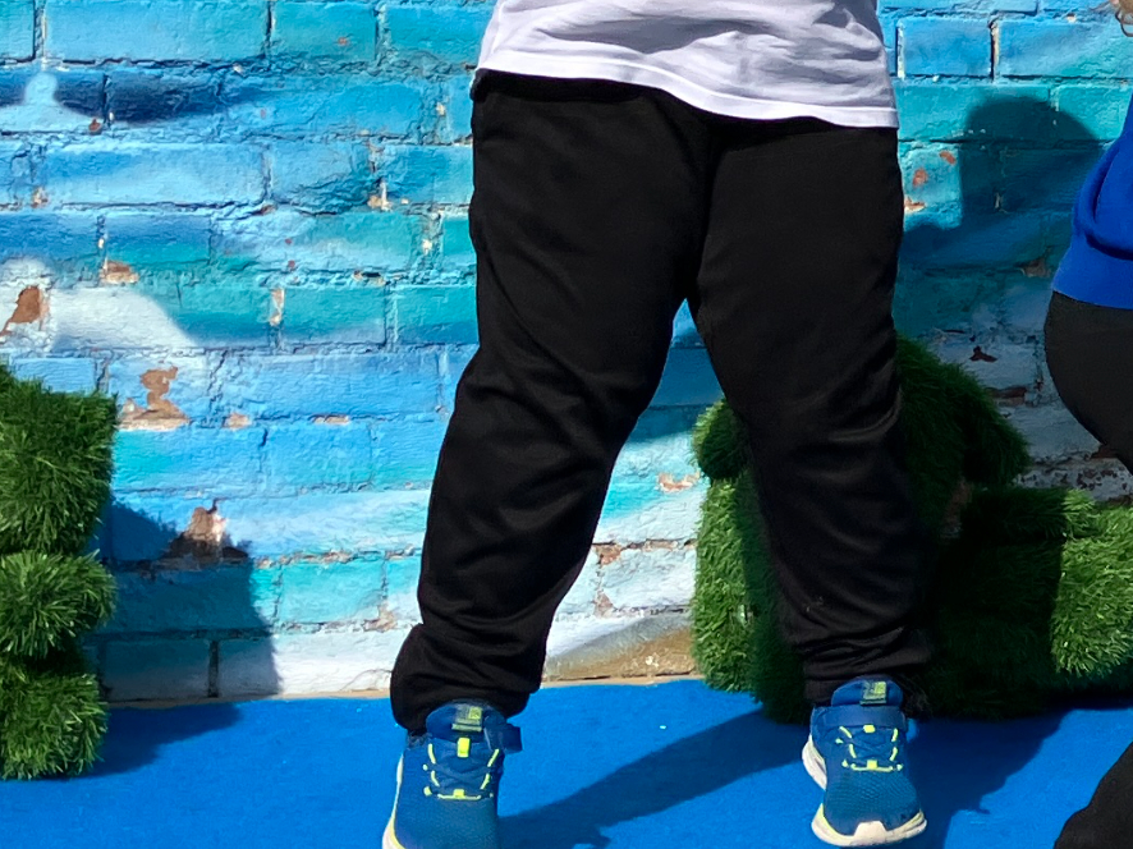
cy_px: 303
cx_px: 1600
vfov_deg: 13.8
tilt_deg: -0.8
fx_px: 3501
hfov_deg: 17.0
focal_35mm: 107
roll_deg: -1.2
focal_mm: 3.99
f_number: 1.8
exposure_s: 1/3472
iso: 32
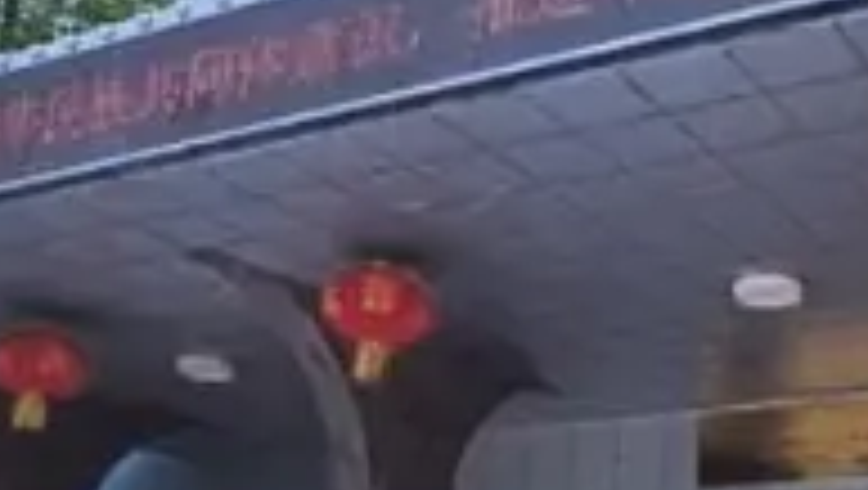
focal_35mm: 527
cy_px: 1187
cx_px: 90
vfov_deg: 2.3
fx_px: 12141
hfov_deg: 4.1
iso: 64
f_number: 4
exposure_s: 1/100
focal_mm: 6.98
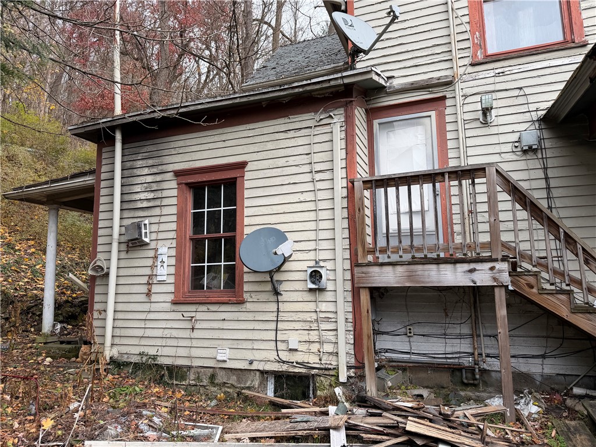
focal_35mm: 24
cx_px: 298
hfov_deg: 71.6
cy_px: 224
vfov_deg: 56.8
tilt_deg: +7.7
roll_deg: +1.0
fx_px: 413
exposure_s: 1/532
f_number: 1.78
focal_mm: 6.76
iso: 80
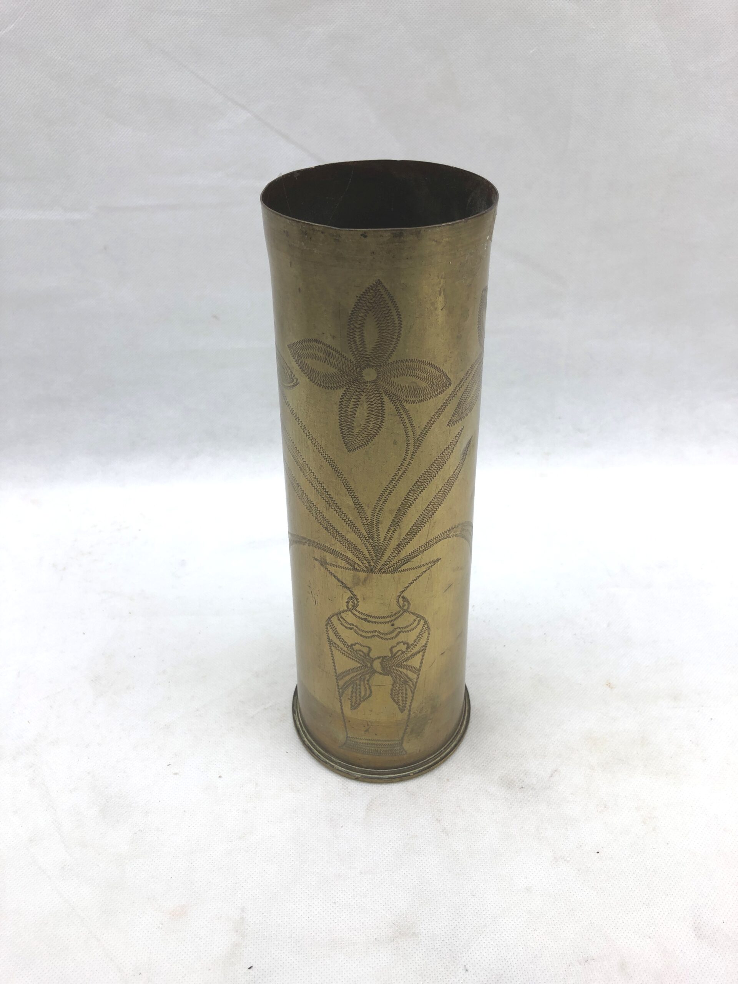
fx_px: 796
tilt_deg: -36.7
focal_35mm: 28
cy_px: 492
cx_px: 369
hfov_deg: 49.7
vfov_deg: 63.4
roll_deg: +3.5
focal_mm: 3.99
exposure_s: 1/100
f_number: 1.8
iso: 25
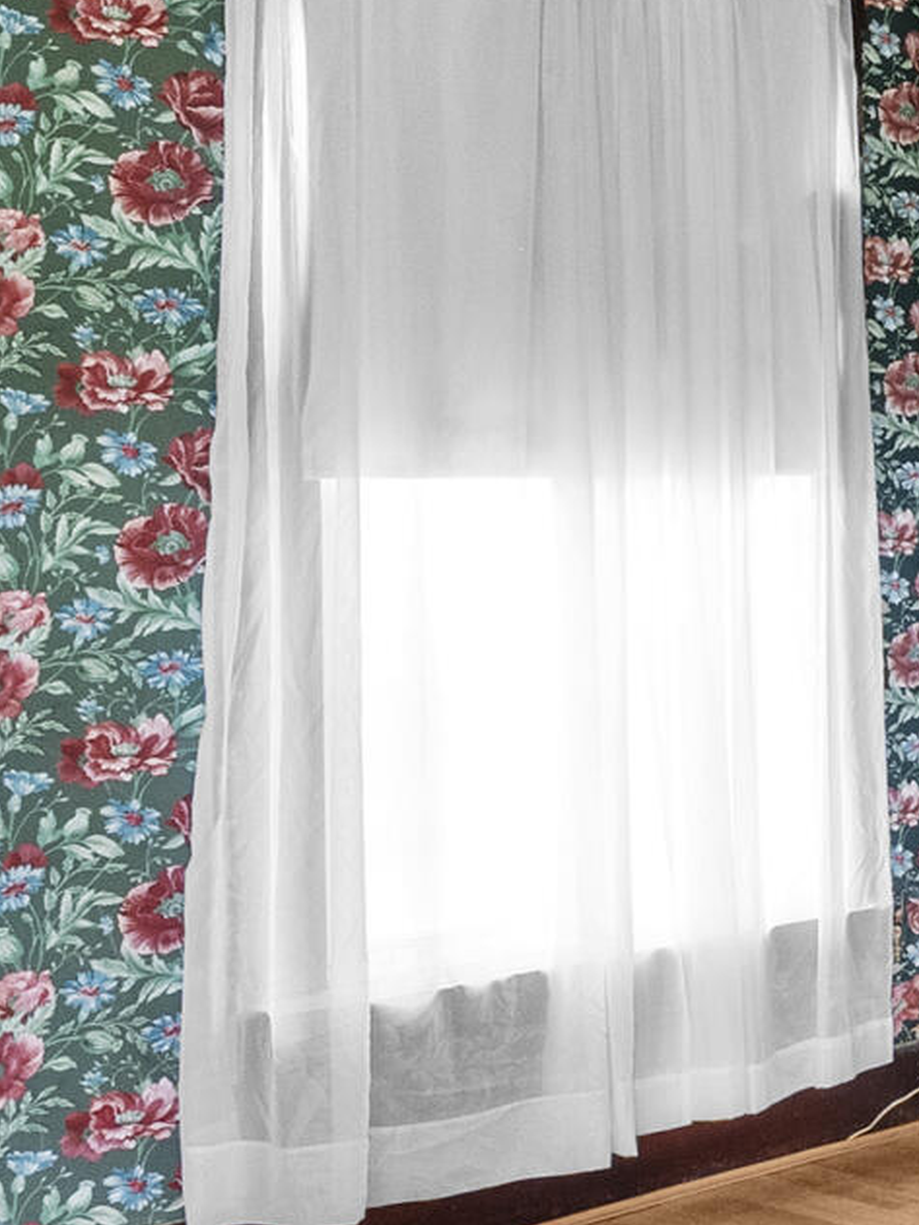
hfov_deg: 17.8
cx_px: 1774
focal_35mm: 61
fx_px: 2160
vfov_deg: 31.6
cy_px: 505
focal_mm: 16
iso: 2500
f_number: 11
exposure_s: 1/4
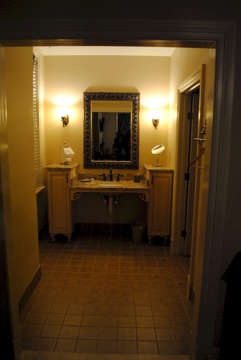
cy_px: 180
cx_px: 120
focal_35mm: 27
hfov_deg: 48.0
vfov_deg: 67.3
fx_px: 270
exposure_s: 1/30
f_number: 3.5
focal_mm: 18
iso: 720
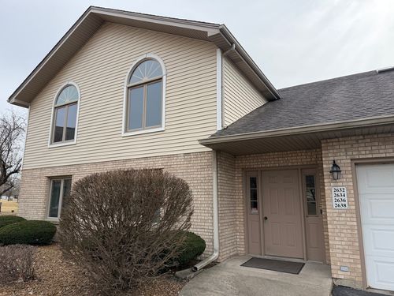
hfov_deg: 71.6
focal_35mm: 24
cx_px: 197
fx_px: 273
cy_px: 148
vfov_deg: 56.8
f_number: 1.78
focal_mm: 6.76
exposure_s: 1/4167
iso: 100
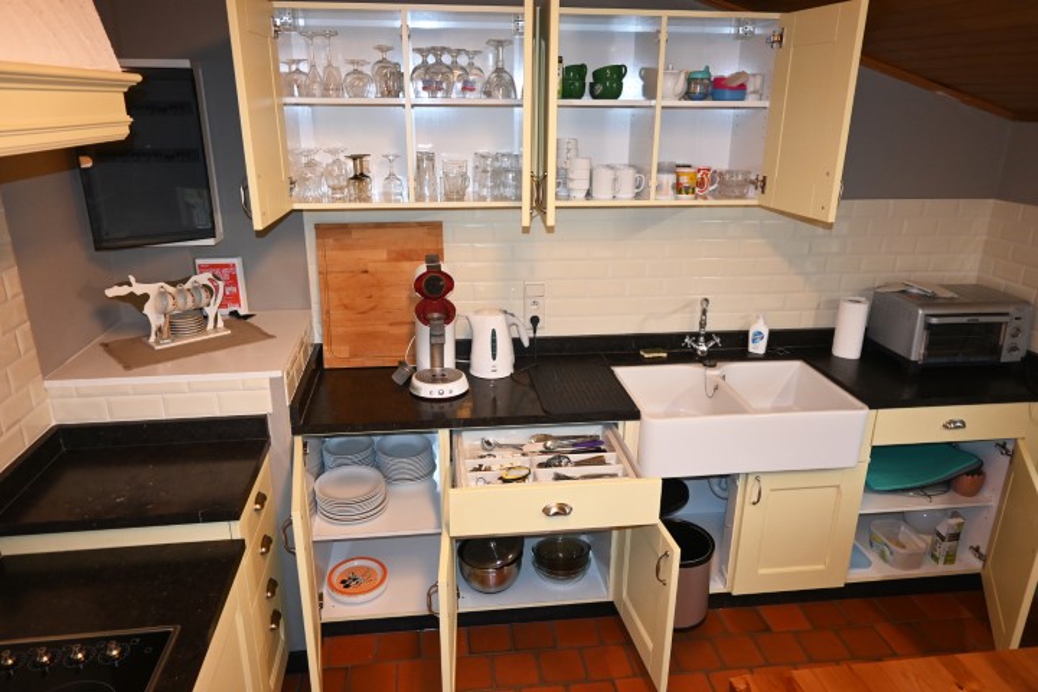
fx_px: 692
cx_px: 519
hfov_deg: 73.7
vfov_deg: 53.1
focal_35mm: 24
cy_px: 346
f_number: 3.5
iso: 1000
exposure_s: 1/60
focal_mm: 16
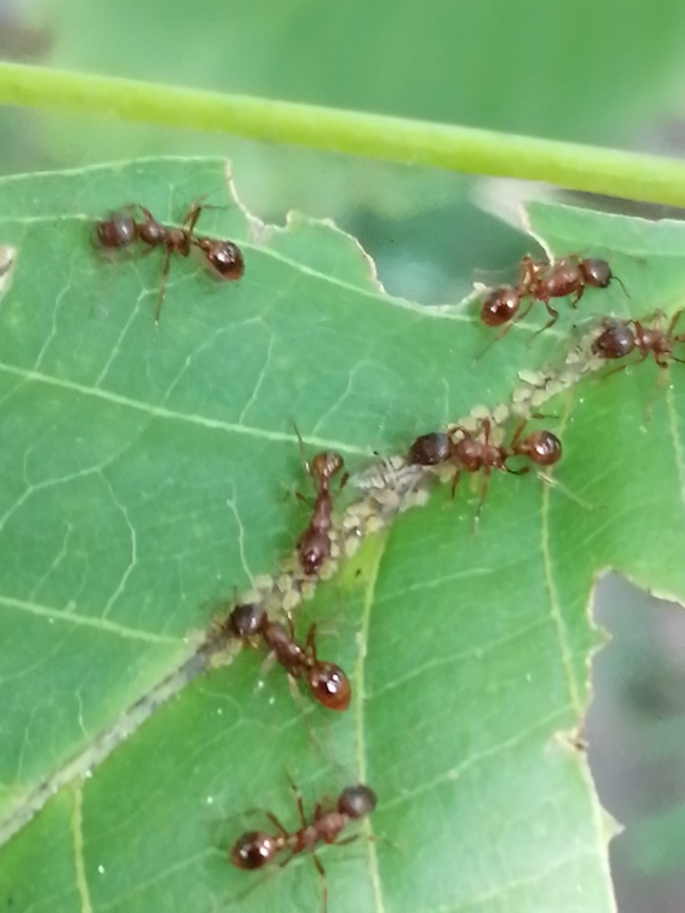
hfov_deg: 14.2
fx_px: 2744
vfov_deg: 18.9
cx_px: 342
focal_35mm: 104
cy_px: 456
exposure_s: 1/33.3
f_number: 1.8
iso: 160
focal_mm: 3.46
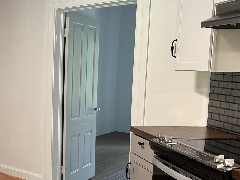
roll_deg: -1.6
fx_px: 367
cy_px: 110
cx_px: 11
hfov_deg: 33.7
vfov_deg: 27.4
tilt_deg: -6.6
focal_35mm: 53
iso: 320
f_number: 1.78
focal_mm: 6.76
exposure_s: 1/60
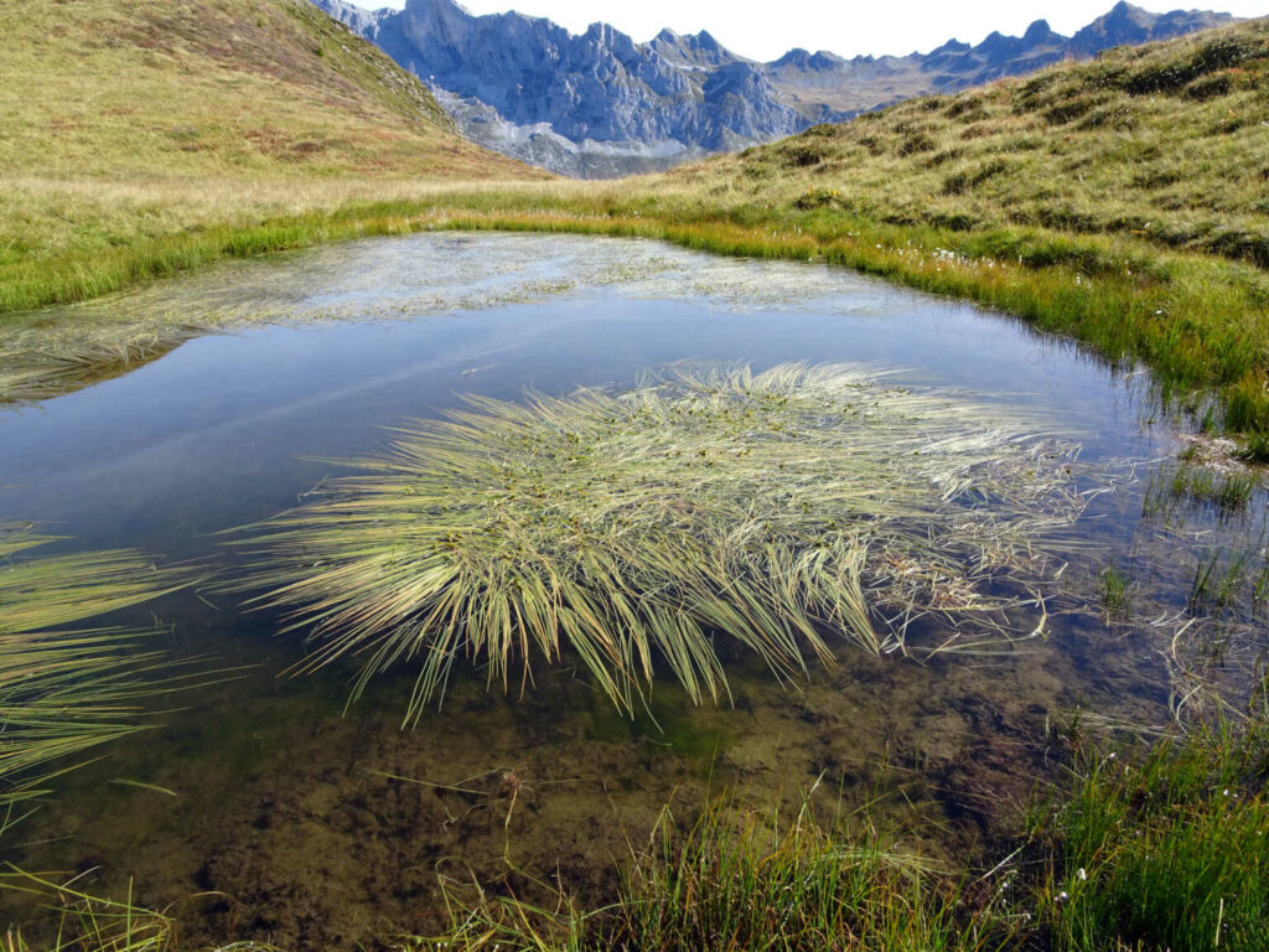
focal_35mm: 24
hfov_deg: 71.6
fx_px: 880
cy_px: 476
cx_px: 634
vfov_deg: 56.8
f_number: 3.5
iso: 80
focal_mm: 4.1
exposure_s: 1/400
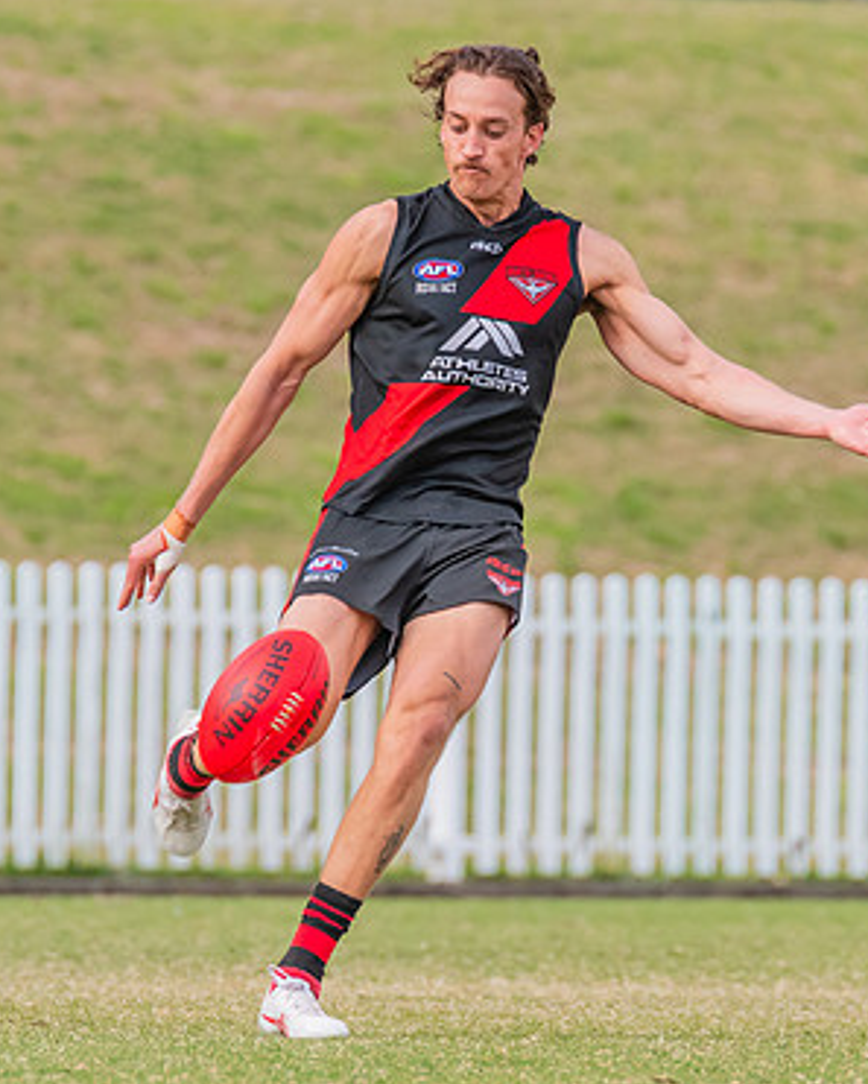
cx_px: 464
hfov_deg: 1.6
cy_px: 464
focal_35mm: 967
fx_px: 31039
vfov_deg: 2.0
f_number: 8
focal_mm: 420
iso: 800
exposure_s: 1/1250
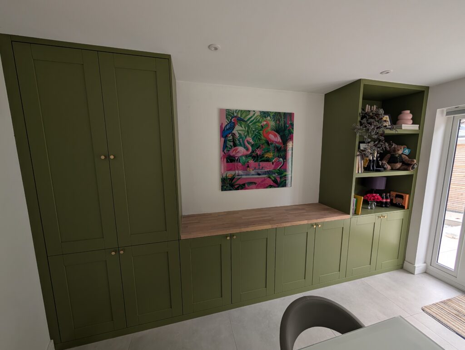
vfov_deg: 94.6
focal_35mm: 12
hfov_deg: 110.5
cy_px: 175
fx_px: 161
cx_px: 232
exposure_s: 1/50.3
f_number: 1.7
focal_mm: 2.02
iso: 31
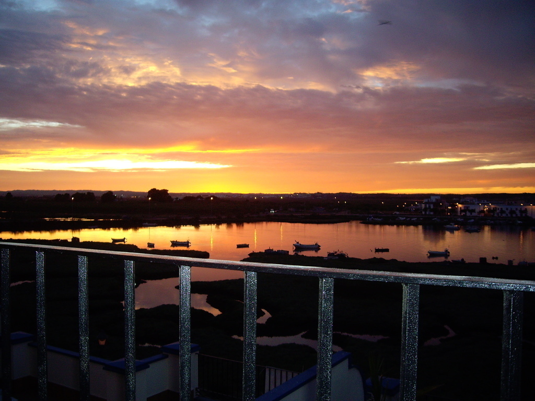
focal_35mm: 38
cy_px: 200
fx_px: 587
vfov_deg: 37.7
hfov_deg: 49.0
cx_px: 268
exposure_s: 1/60
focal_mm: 6.2
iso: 100
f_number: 2.7
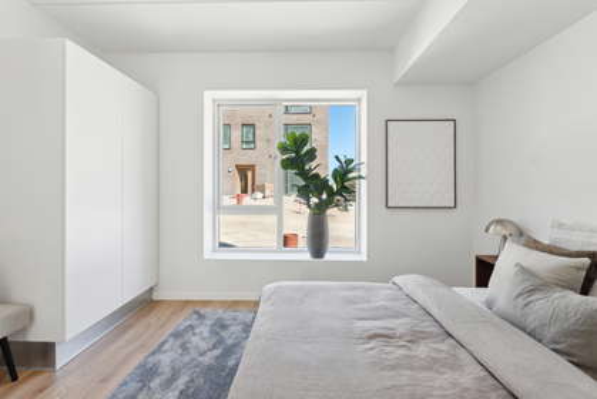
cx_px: 298
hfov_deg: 87.6
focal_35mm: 19
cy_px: 200
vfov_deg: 65.3
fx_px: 311
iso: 200
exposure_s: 1/20
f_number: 8
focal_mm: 12.5
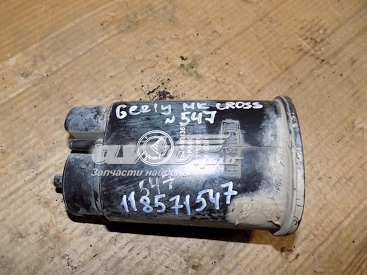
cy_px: 154
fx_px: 276
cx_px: 165
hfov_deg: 67.1
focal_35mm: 26
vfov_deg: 53.0
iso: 200
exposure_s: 1/30
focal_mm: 4
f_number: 3.1
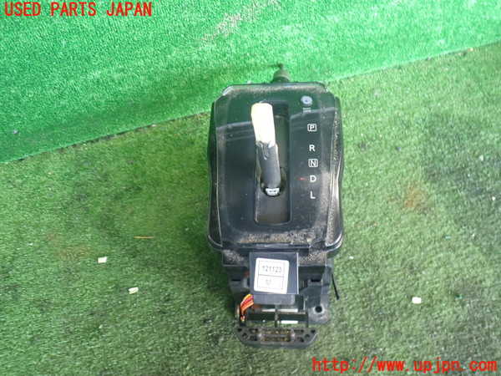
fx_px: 434
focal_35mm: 30
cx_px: 250
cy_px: 188
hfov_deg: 60.0
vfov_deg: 46.8
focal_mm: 5.4
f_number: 2.3
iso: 250
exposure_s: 1/30
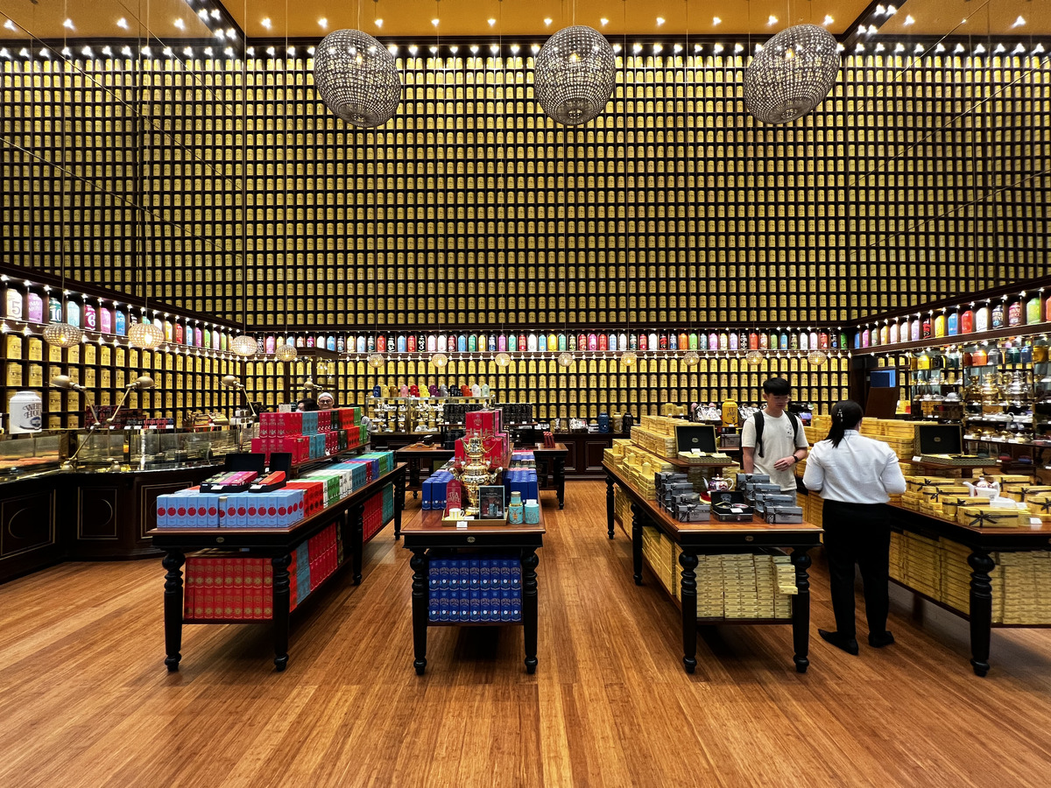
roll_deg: +0.4
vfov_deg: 89.9
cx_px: 526
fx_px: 395
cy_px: 394
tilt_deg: -0.3
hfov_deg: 106.2
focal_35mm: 13
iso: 160
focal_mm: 1.57
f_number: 1.8
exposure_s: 1/50
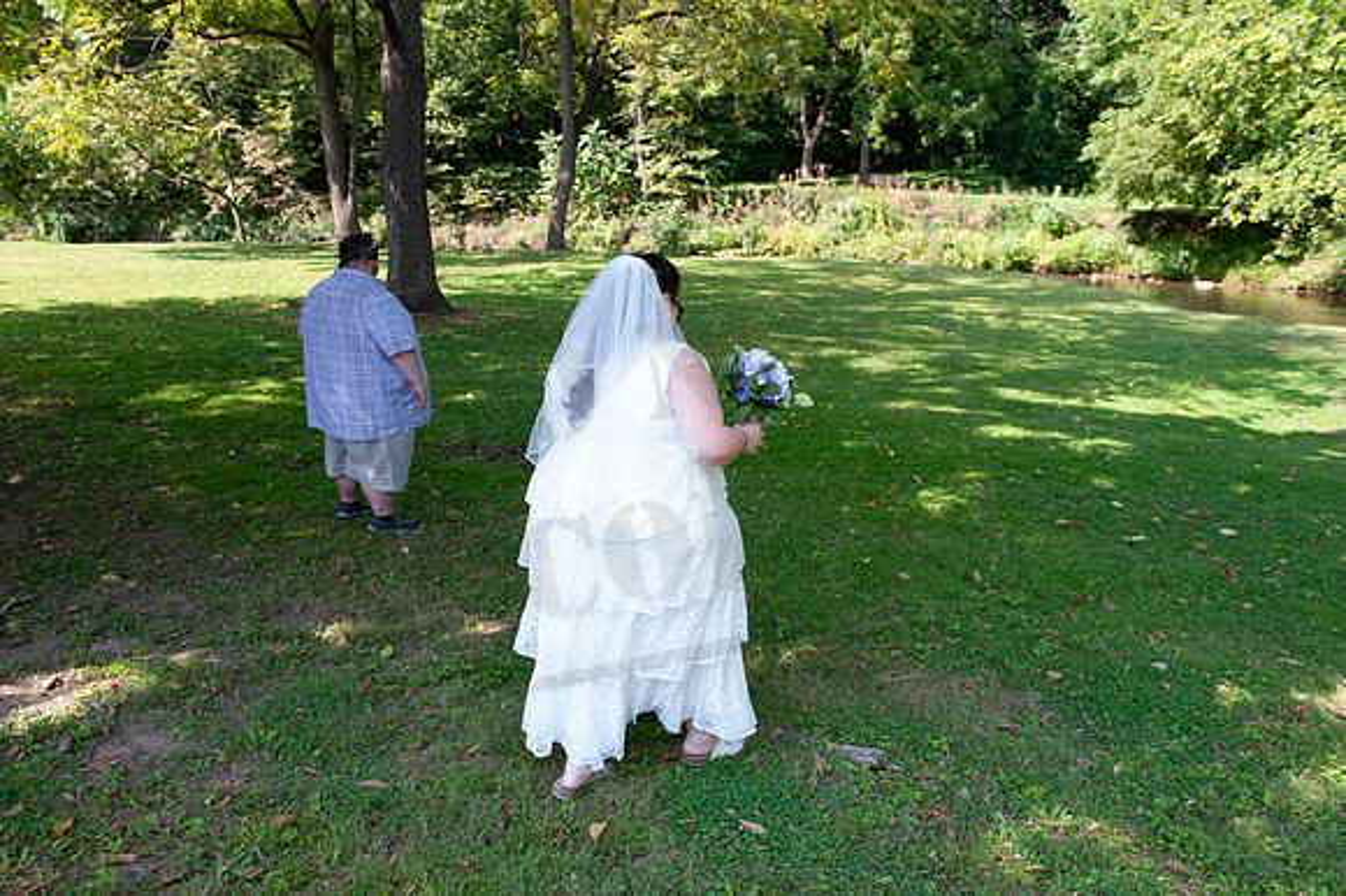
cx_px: 673
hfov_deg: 65.5
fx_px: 1046
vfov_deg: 46.4
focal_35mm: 28
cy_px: 448
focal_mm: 28
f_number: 5.6
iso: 100
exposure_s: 1/125
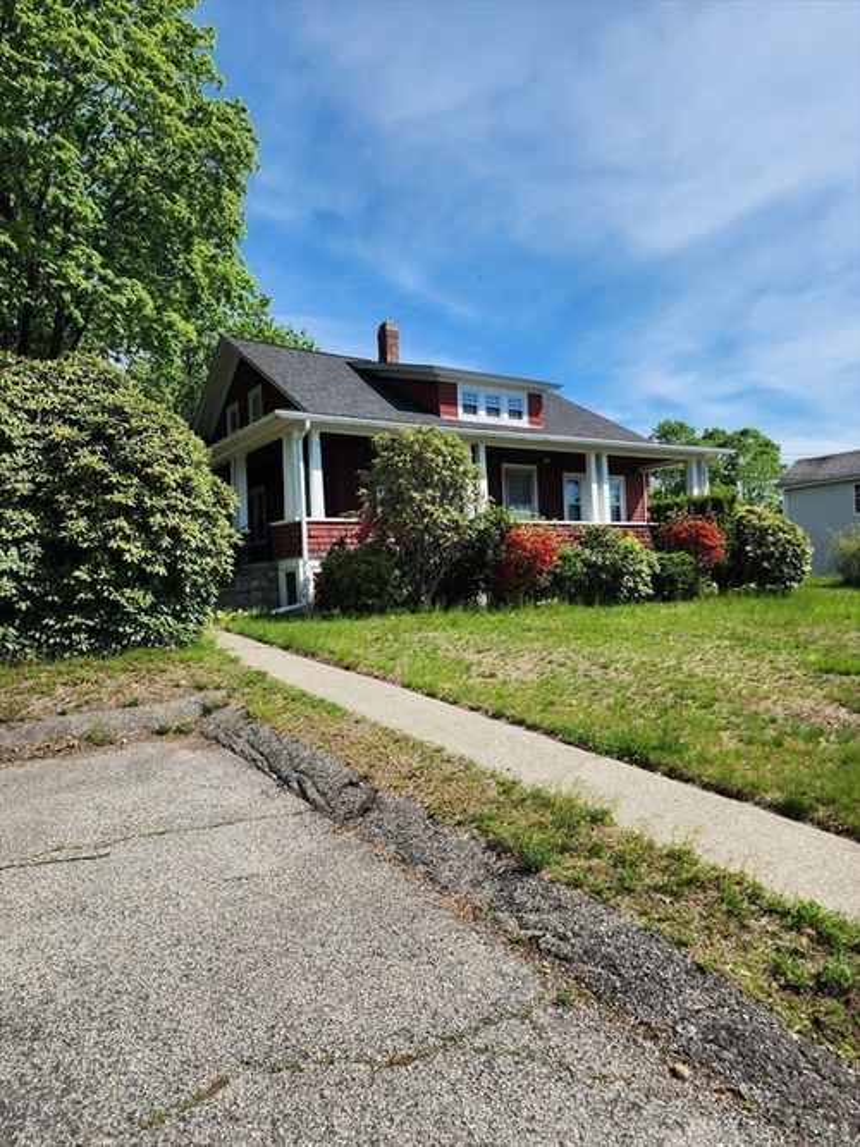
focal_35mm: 23
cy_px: 574
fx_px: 762
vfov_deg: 73.9
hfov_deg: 58.9
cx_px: 430
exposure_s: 1/1070
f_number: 1.8
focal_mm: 6.4
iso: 12
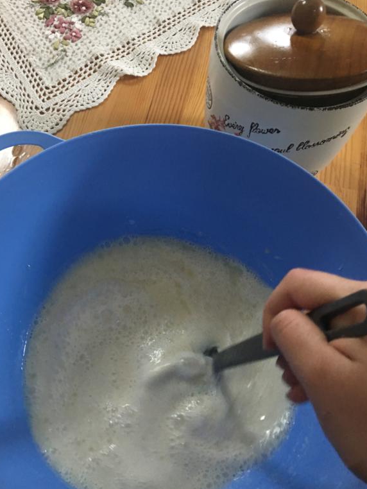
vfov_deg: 52.6
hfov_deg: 40.7
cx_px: 166
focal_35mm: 35
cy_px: 229
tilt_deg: -60.7
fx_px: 494
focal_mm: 4.15
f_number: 2.2
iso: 200
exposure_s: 1/33
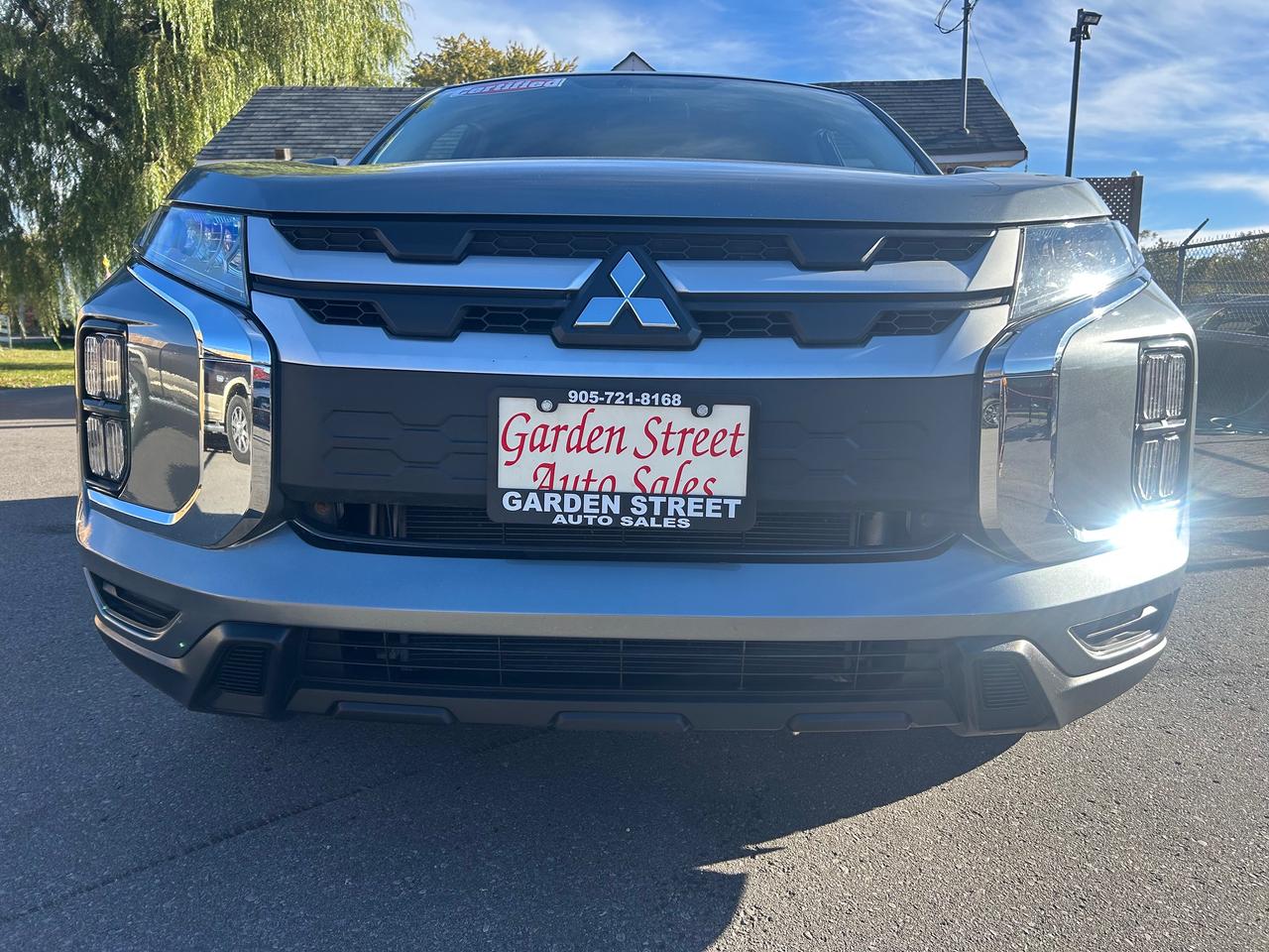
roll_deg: -0.5
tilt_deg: -6.8
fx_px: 953
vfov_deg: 53.1
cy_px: 476
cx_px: 634
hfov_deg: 67.3
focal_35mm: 26
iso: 50
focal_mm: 5.7
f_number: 1.5
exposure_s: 1/1311
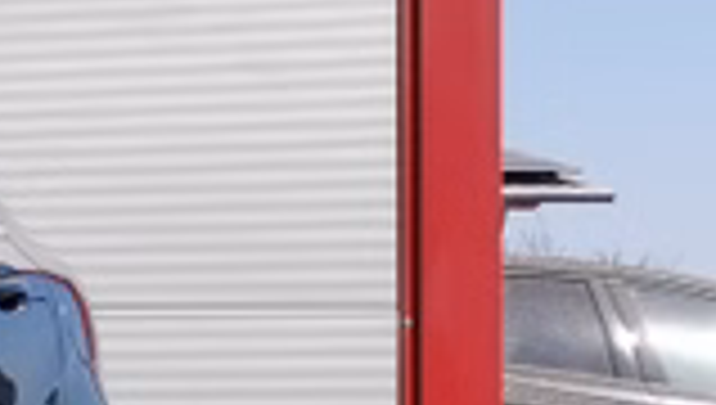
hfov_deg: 10.4
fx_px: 3327
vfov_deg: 6.9
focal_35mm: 175
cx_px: -1081
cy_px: 428
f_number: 1.8
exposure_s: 1/2597
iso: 50
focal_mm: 5.58
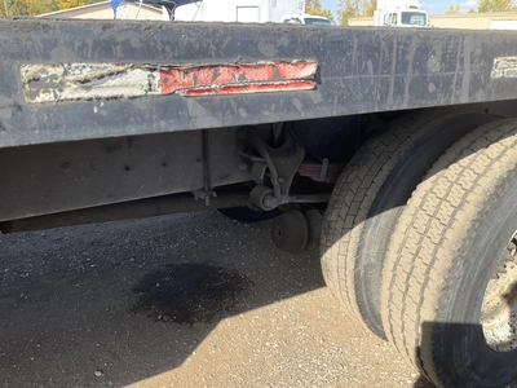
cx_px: 258
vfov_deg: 48.2
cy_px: 194
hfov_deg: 61.7
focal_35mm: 29
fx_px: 433
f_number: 1.8
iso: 25
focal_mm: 3
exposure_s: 1/613
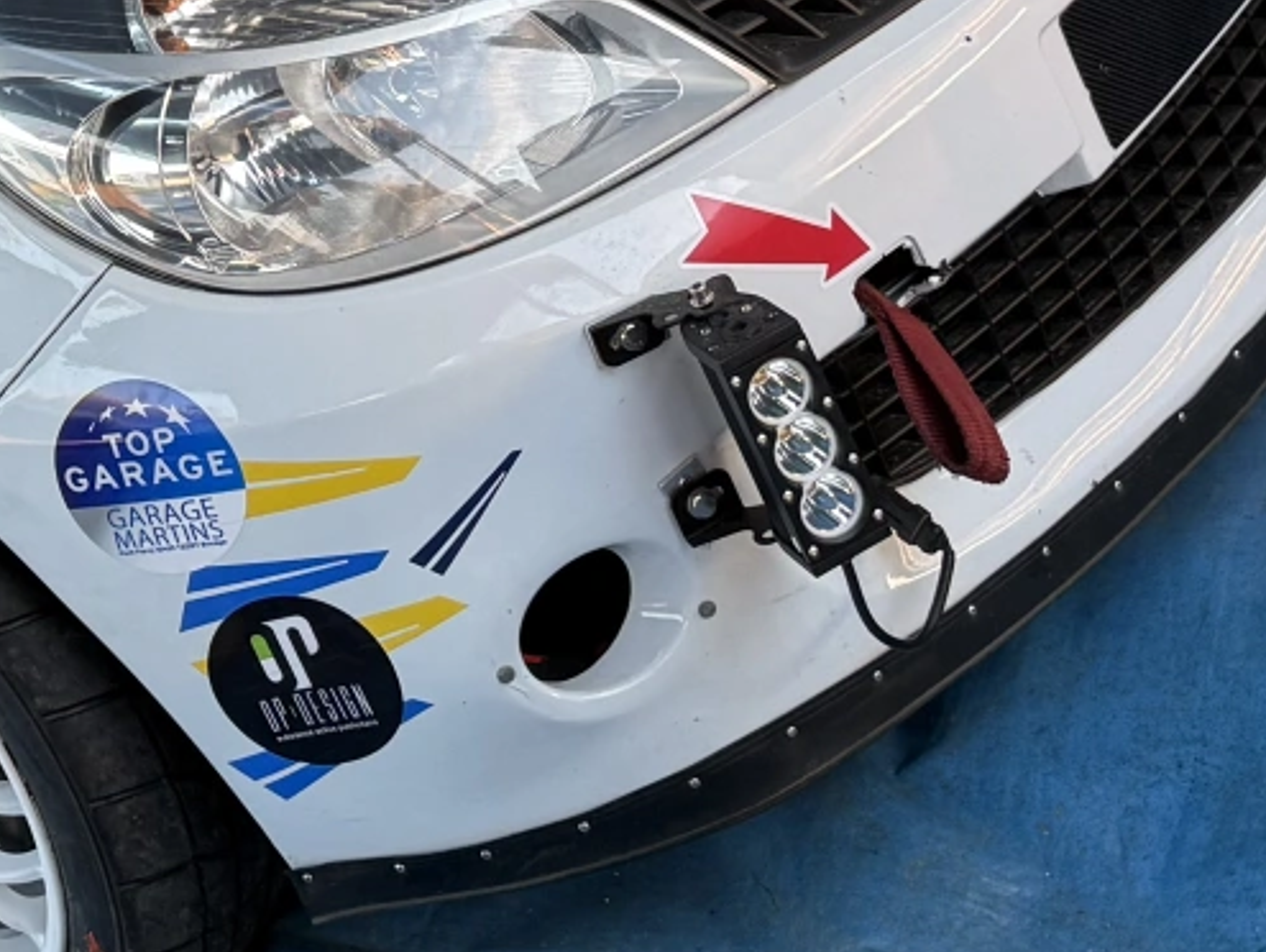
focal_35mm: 93
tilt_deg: -11.0
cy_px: -351
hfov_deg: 20.1
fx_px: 3404
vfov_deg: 15.1
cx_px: -125
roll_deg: +28.3
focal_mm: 6.76
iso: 125
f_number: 1.78
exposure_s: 1/121
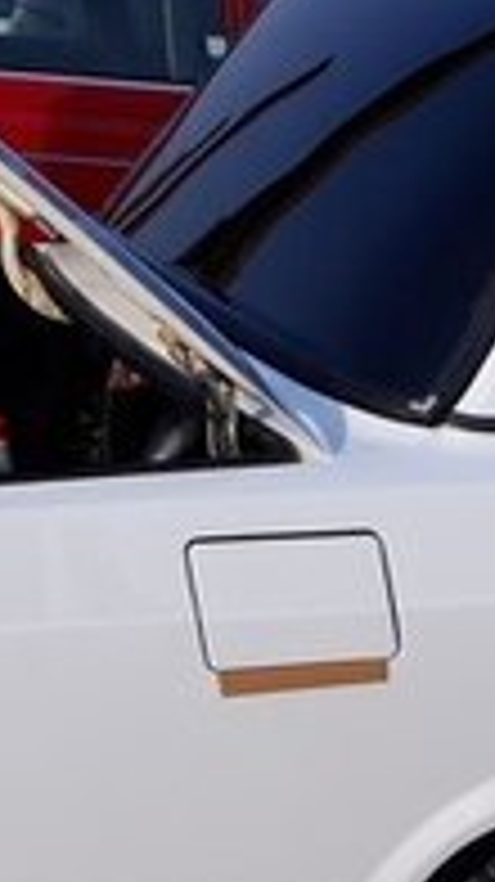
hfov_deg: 10.7
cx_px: 1116
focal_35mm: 99
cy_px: 1019
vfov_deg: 20.4
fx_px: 2314
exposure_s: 1/1466
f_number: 1.9
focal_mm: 3.6
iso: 40
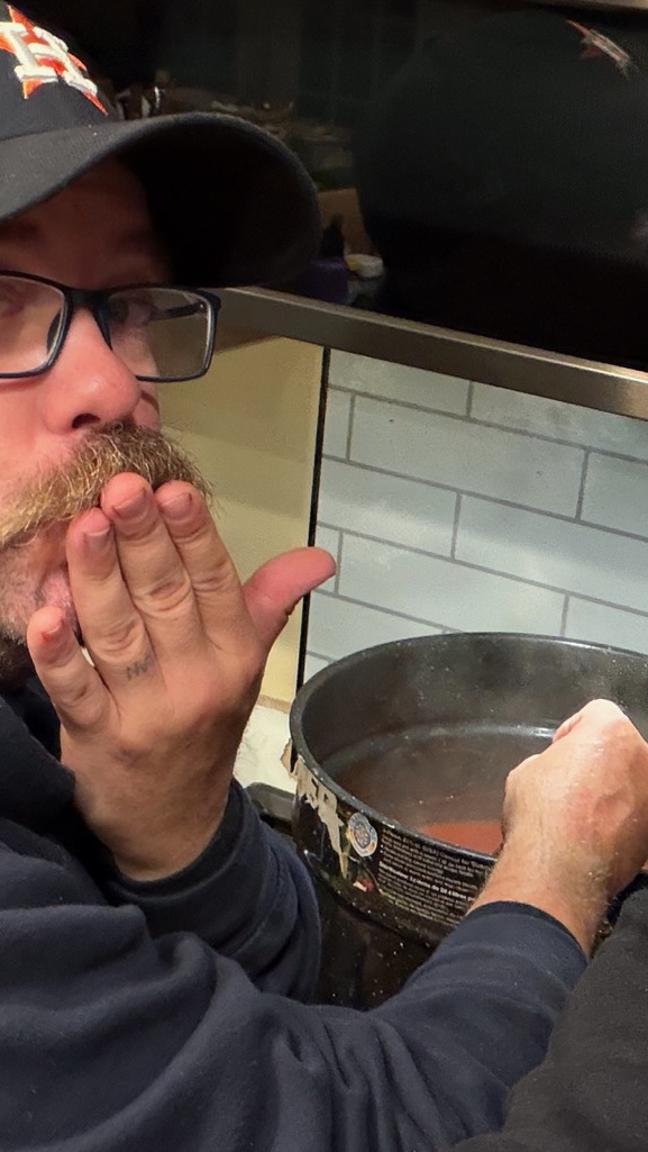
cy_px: 570
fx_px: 1557
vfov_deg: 40.6
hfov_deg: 23.1
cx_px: 541
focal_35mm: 51
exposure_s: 1/40
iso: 320
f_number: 1.9
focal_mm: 2.71
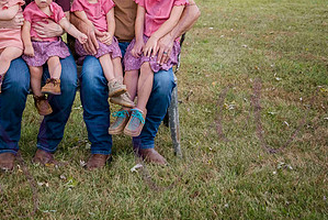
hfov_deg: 32.0
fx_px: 565
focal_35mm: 62
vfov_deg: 21.4
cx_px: 100
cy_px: 18
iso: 400
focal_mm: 32
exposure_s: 1/640
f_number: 4
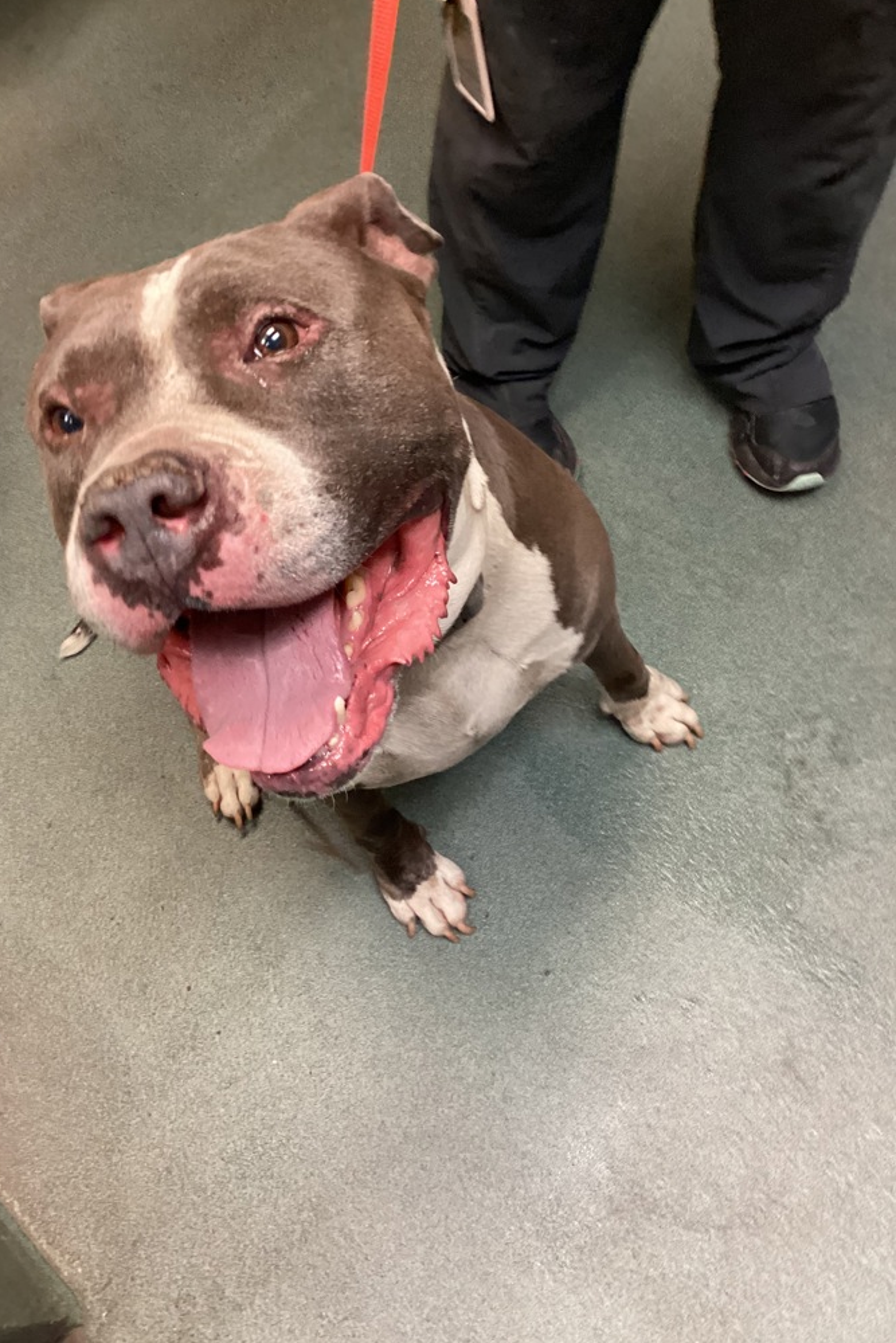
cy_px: 669
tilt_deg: -66.2
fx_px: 1231
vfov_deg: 57.2
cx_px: 383
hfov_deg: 39.9
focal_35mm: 33
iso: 250
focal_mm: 3.3
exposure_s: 1/50
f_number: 2.4
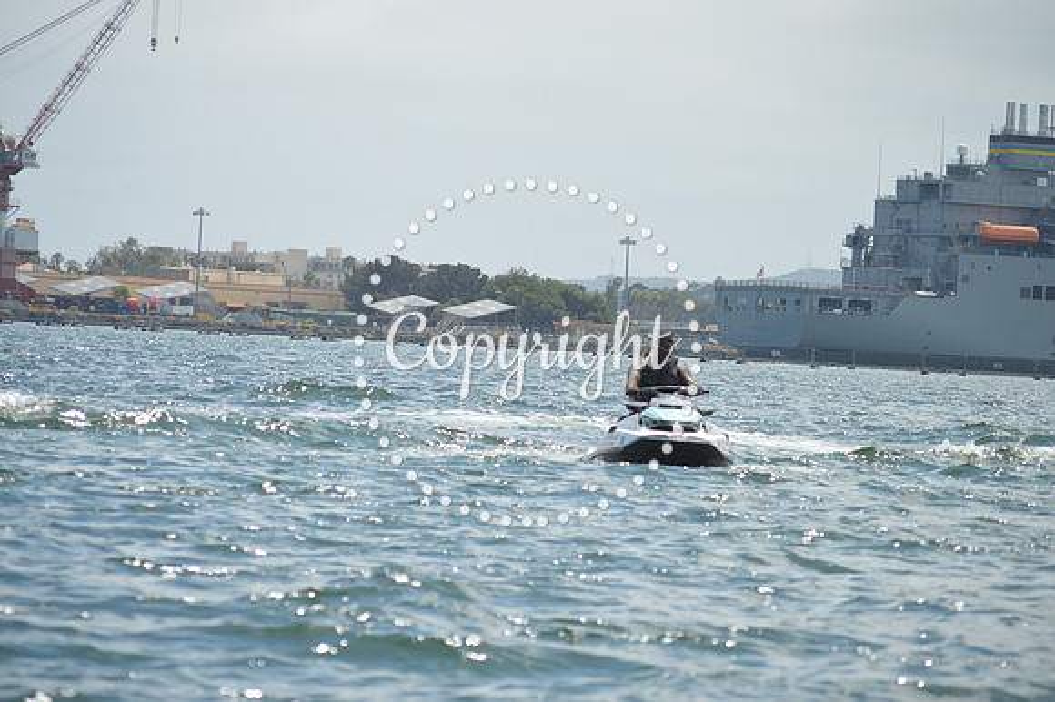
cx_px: 528
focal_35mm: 180
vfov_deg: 7.6
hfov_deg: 11.4
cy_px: 351
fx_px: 5272
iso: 100
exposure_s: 1/640
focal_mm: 120
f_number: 6.3
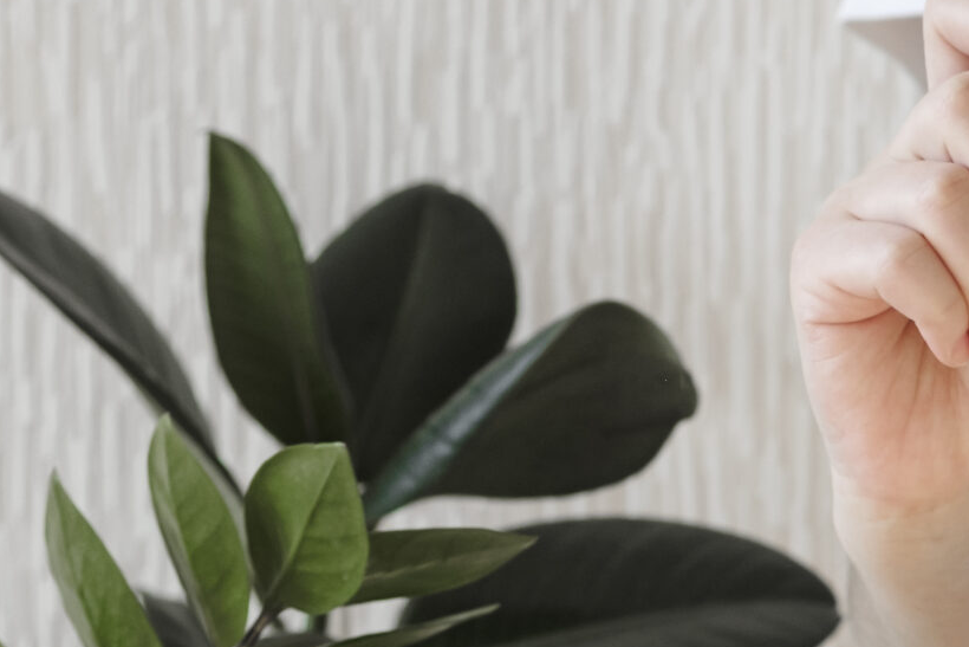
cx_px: 1198
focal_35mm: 281
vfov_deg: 4.9
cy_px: 823
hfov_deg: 7.3
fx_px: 7564
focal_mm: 60
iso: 400
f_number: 4
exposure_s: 1/170
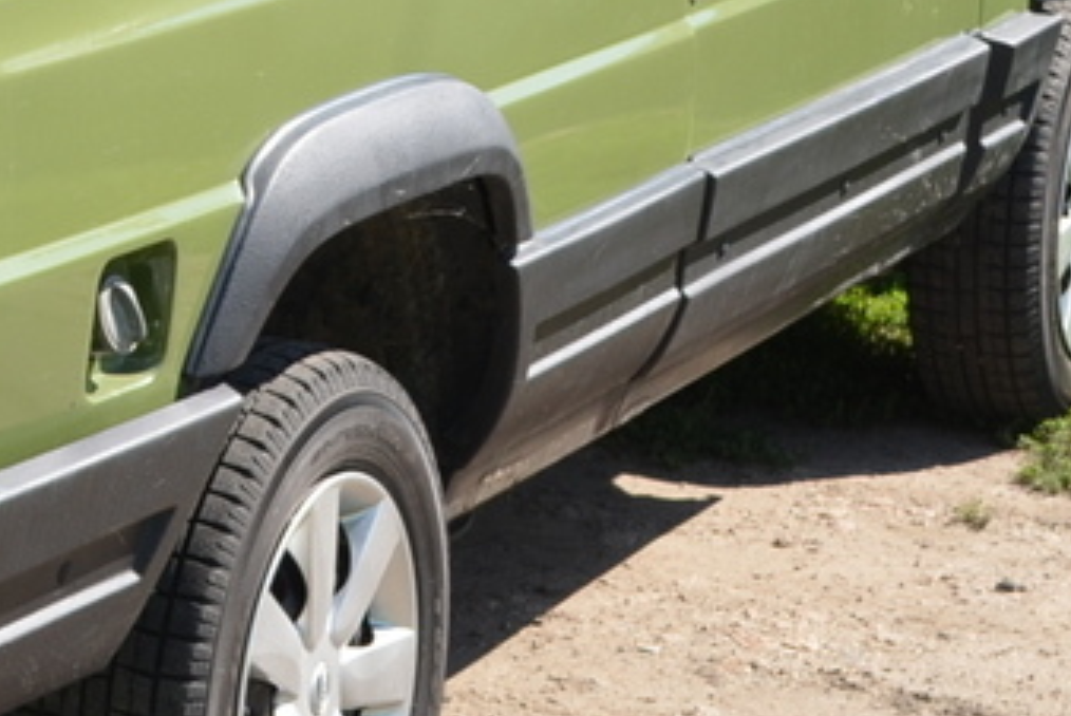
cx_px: -307
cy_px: -38
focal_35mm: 149
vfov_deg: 9.2
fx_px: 4436
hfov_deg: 13.3
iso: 200
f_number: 8
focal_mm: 28
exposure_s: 1/250
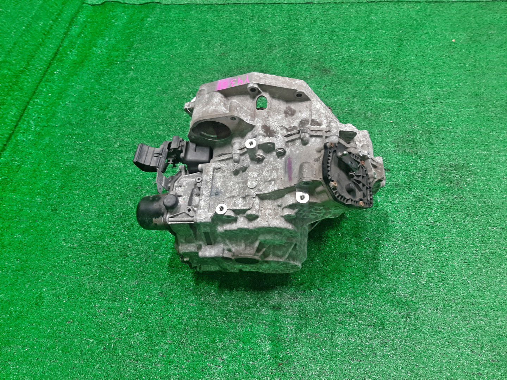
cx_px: 254
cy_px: 190
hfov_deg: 67.3
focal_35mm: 26
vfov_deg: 53.1
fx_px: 381
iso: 128
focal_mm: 3.93
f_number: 1.7
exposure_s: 1/50
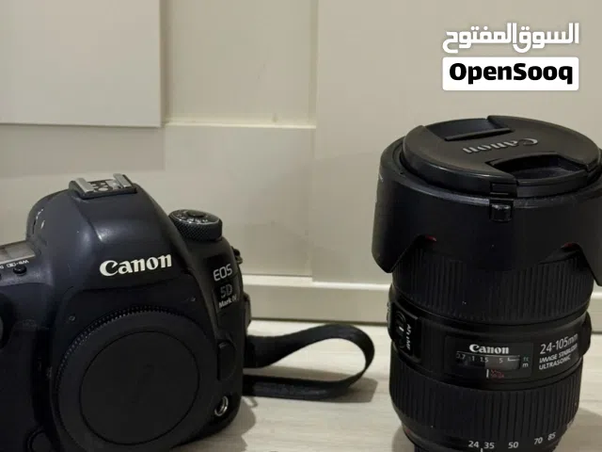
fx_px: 835
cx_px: 301
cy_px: 226
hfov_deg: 39.7
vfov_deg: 30.3
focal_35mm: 48
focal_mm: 6.76
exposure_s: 1/33
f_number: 1.78
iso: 200
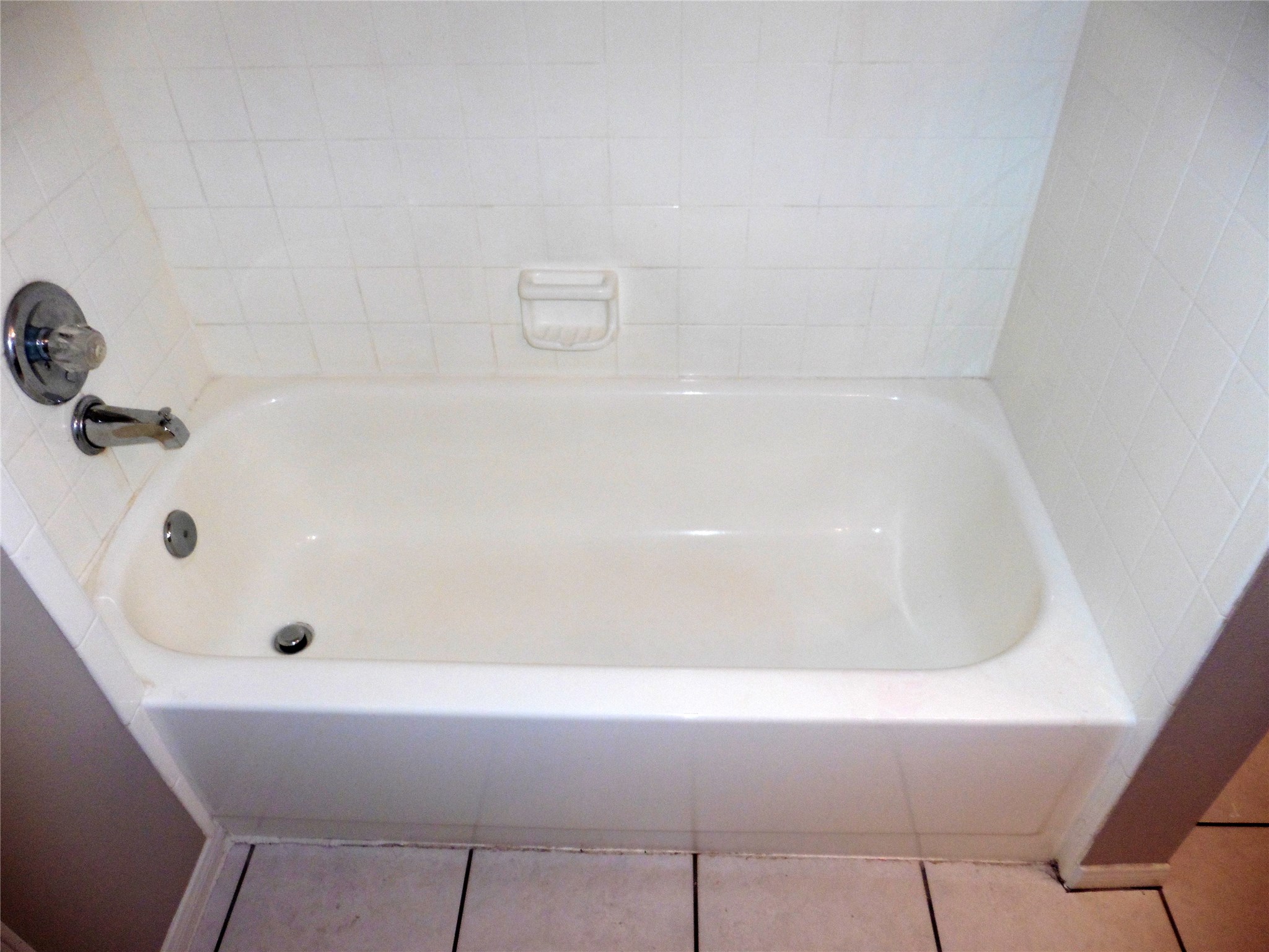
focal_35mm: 24
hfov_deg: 71.6
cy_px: 476
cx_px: 634
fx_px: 880
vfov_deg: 56.8
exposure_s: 1/60
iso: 160
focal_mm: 4.3
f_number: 3.3
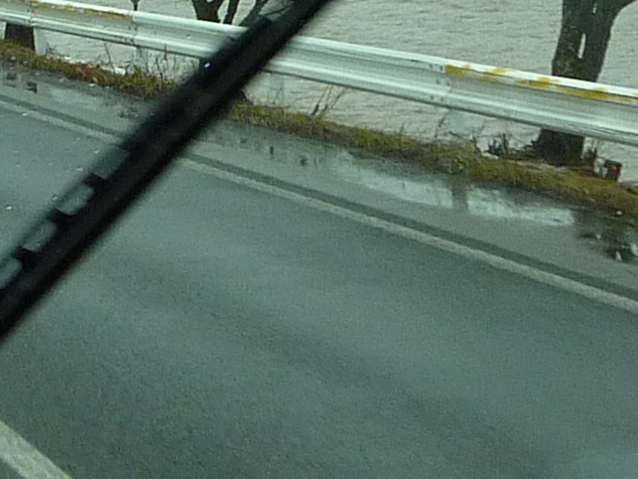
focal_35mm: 153
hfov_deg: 12.9
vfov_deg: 9.5
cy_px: -176
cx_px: 239
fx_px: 2819
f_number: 3.3
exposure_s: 1/160
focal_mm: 4.4
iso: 160
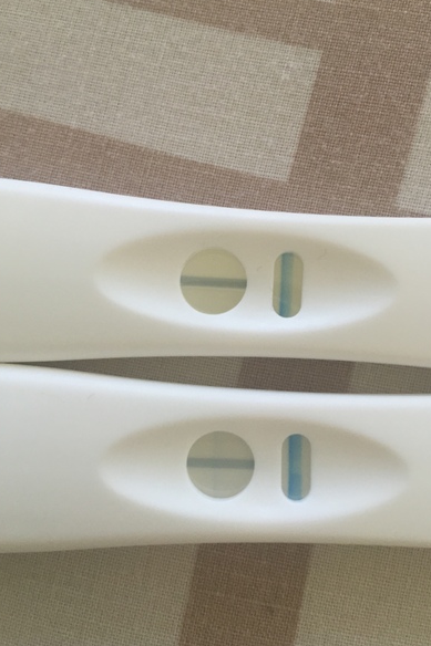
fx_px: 557
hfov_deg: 42.3
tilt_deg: -83.1
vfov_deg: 60.3
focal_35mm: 31
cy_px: 329
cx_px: 215
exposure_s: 1/33
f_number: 2.2
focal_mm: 4.15
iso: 50
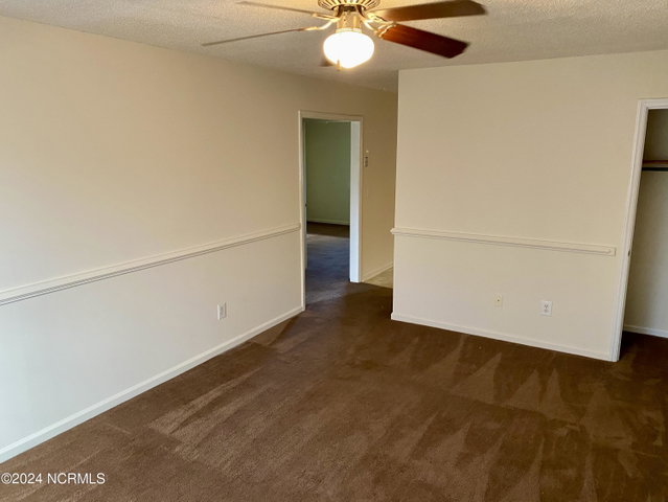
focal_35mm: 26
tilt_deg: -12.5
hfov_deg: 67.3
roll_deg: -1.2
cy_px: 251
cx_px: 334
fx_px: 502
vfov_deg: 53.1
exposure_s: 1/60
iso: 250
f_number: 1.8
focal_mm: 4.25
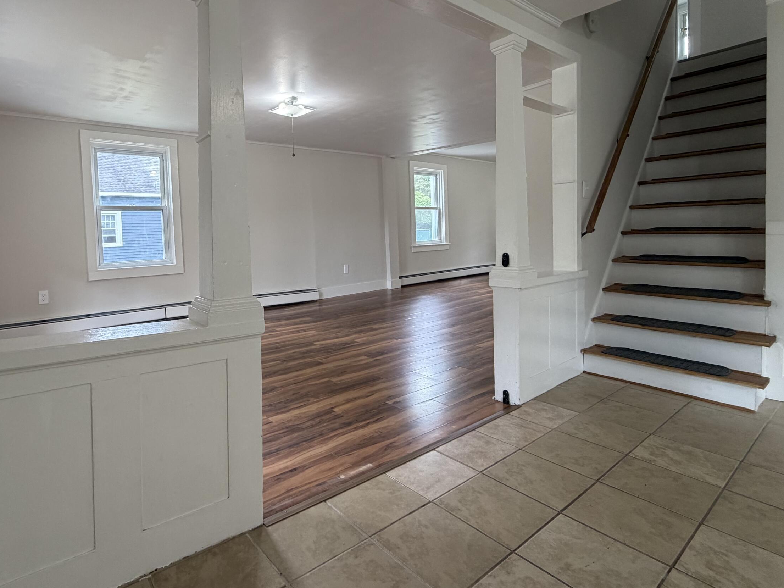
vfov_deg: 68.2
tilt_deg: -2.0
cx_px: 320
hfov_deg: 83.8
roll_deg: +1.0
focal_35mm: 19
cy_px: 246
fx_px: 430
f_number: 2.2
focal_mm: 2.22
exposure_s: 1/120
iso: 200
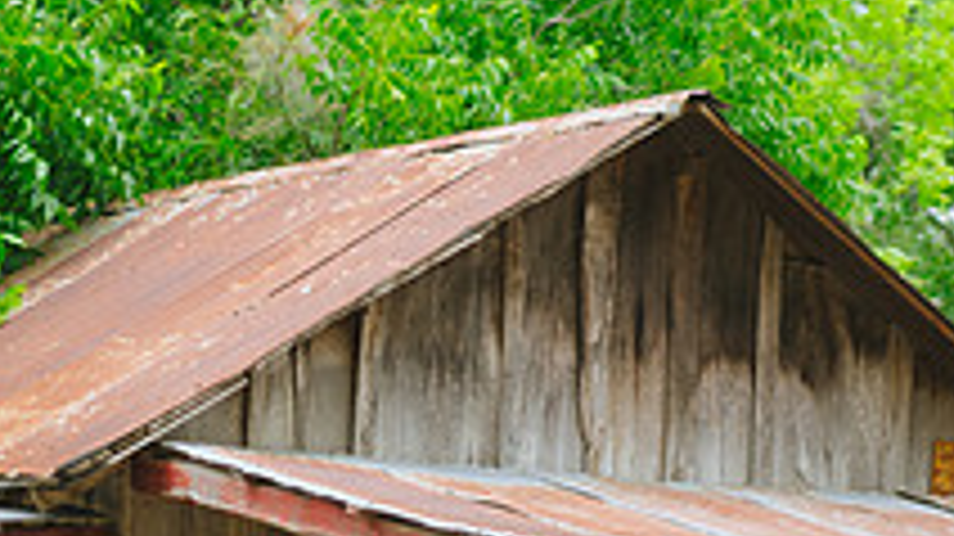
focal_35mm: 173
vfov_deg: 6.9
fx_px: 4374
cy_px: 840
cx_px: 623
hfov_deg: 12.4
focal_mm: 58
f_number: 2.8
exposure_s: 1/200
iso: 160
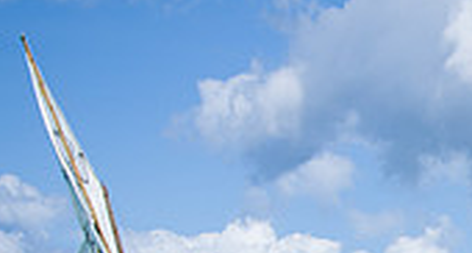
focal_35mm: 172
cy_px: 383
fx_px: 2128
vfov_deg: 6.7
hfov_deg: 12.3
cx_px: 606
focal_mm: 42
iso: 64
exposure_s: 1/320
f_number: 8
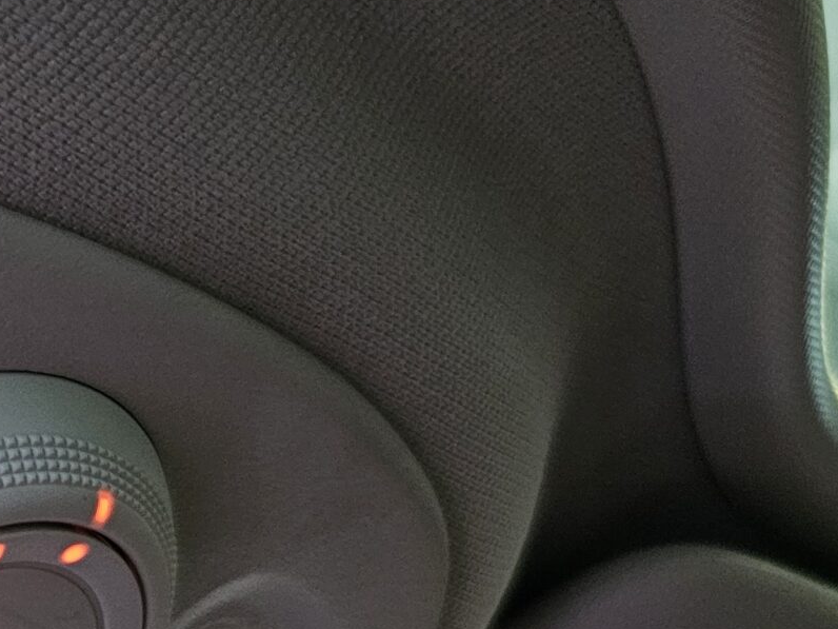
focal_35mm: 74
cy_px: 709
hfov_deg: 21.8
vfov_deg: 19.0
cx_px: -435
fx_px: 1791
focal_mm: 6.3
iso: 640
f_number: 1.7
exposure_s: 1/24
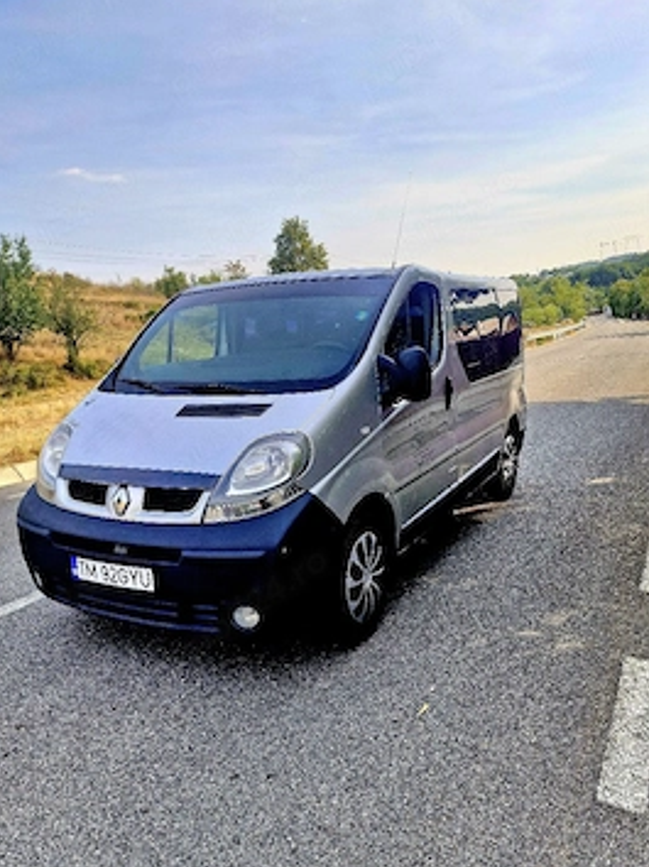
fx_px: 651
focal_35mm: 26
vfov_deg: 67.3
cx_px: 296
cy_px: 448
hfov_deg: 52.9
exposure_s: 1/1429
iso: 50
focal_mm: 5.54
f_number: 1.8
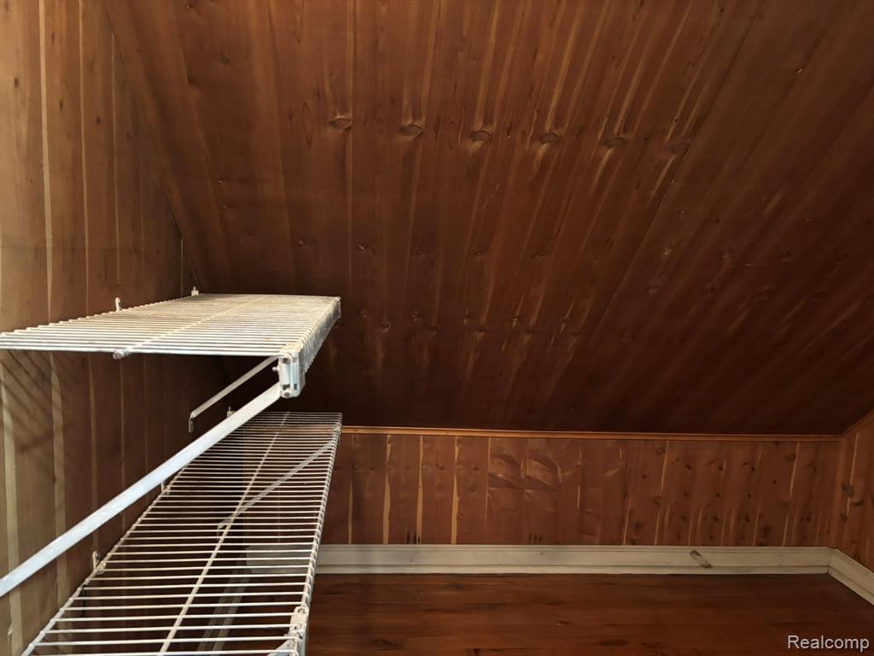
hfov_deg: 67.3
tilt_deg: -6.7
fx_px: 656
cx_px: 437
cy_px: 328
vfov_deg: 53.1
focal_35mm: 26
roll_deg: -2.1
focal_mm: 5.96
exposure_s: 1/30
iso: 800
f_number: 1.6
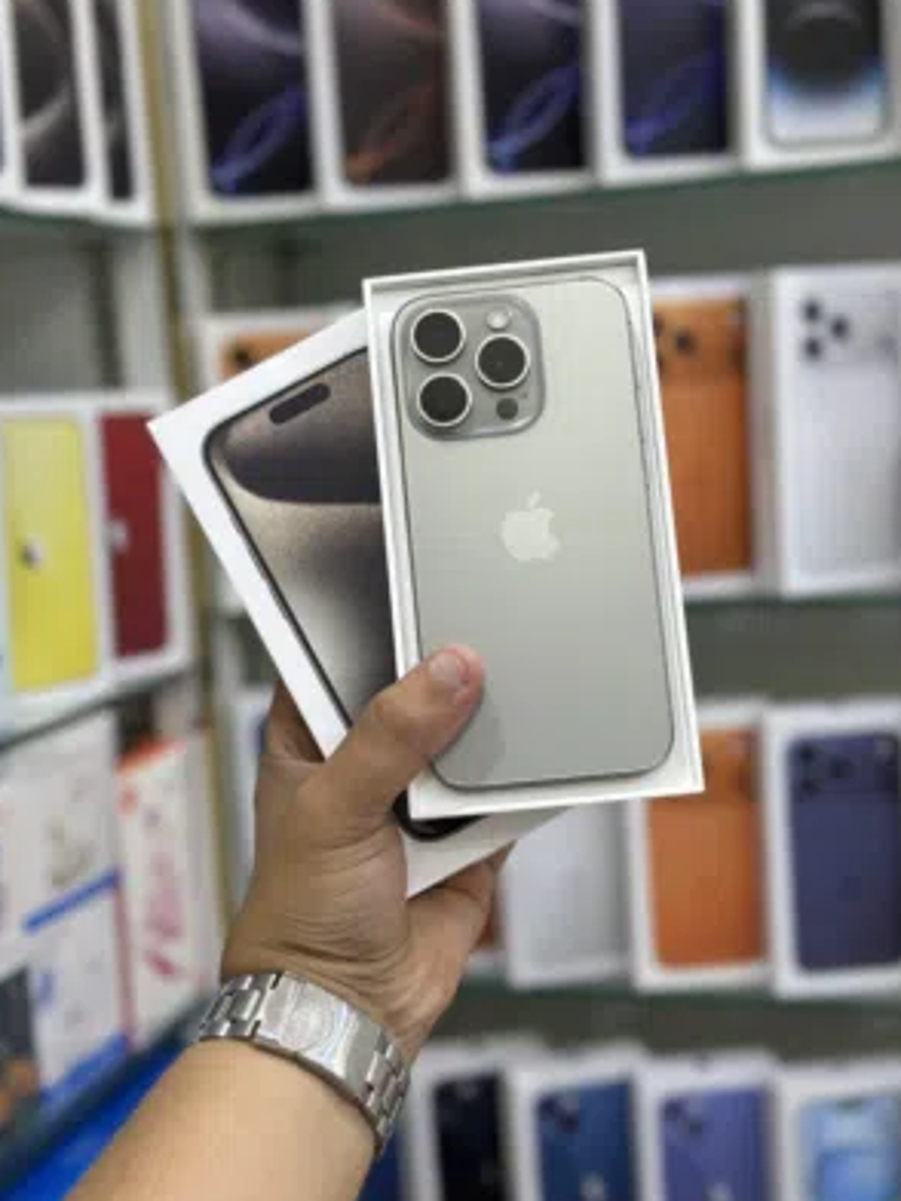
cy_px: 607
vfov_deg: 38.9
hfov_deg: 29.7
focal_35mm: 49
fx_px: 1701
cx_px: 450
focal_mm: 6.86
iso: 80
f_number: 1.78
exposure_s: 1/100
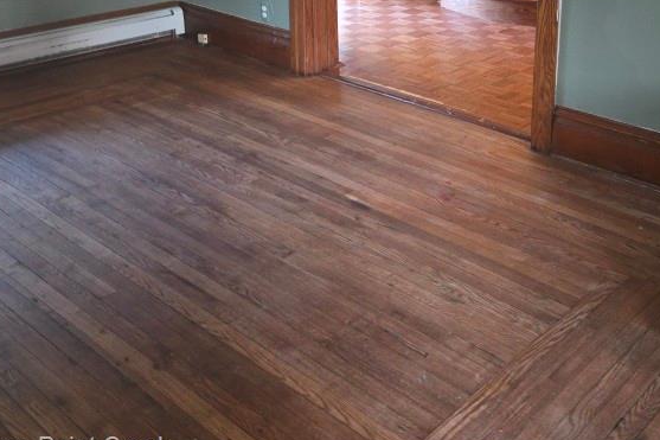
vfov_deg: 28.7
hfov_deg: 43.6
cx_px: 464
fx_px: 806
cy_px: 9
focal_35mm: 44
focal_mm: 5.4
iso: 125
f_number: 1.8
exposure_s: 1/13.4
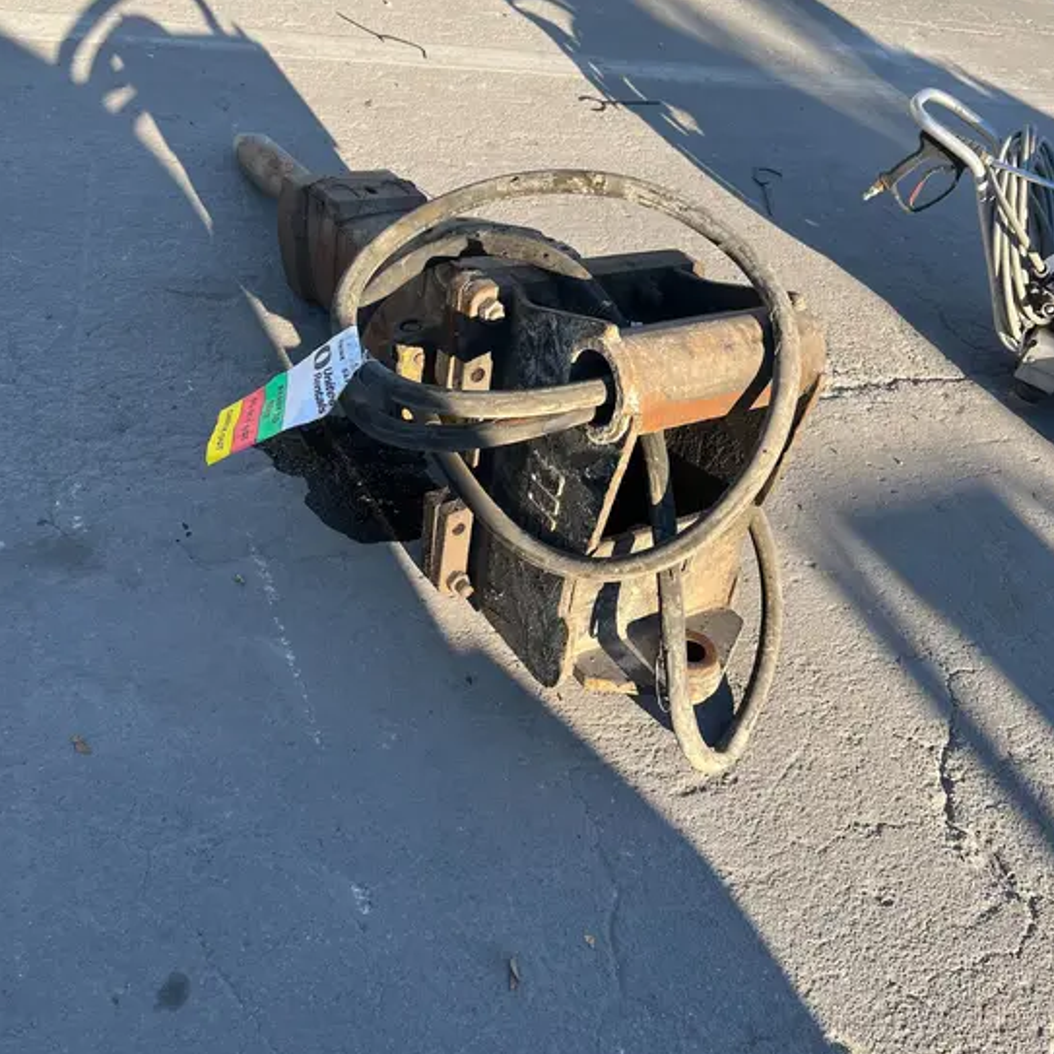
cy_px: 521
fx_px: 1068
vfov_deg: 52.5
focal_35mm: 31
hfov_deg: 52.5
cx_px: 532
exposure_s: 1/1000
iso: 50
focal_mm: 5.1
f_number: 1.6
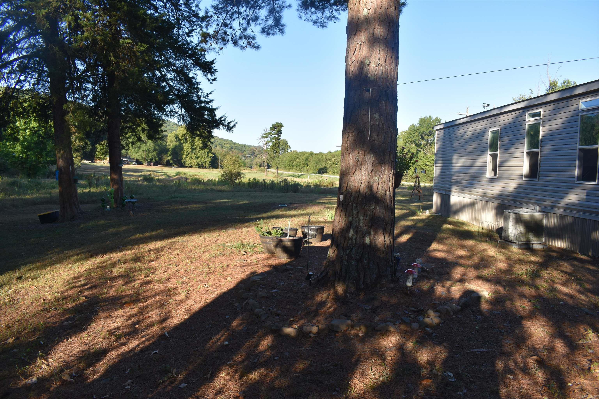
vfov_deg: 47.9
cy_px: 200
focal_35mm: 27
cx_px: 300
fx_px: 449
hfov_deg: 67.4
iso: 200
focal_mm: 18
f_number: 7.1
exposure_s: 1/250
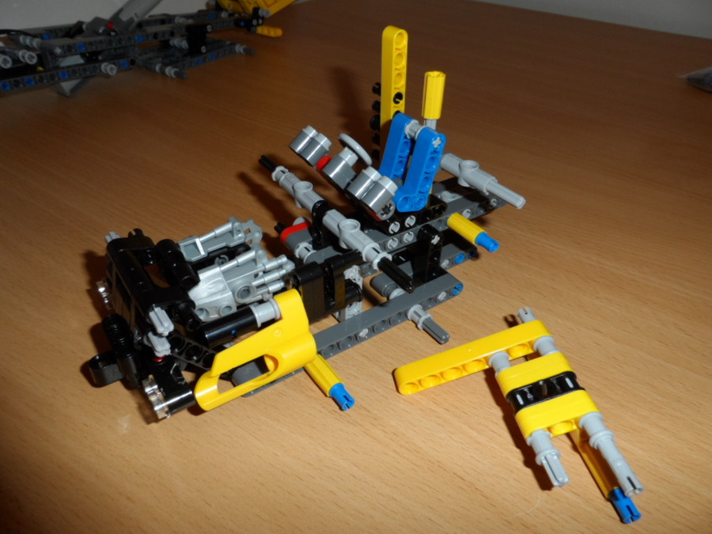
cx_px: 356
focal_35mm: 24
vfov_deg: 56.8
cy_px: 267
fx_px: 494
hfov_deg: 71.6
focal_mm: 4
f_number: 3.2
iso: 100
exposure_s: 1/30
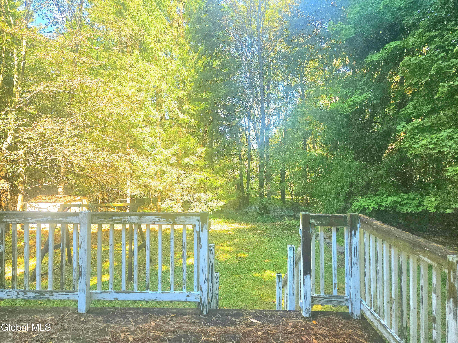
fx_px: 304
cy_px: 172
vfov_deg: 58.9
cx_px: 229
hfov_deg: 73.9
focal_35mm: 23
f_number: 1.8
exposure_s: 1/526
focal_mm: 5.4
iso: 125
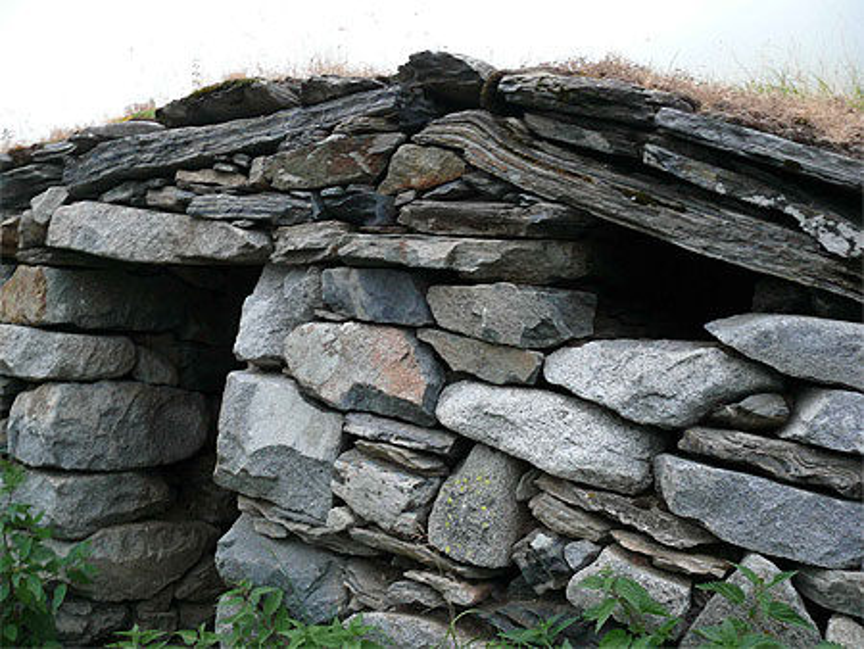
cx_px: 432
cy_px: 324
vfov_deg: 40.7
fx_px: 874
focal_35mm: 35
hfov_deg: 52.6
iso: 200
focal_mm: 7.4
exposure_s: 1/6
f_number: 2.8
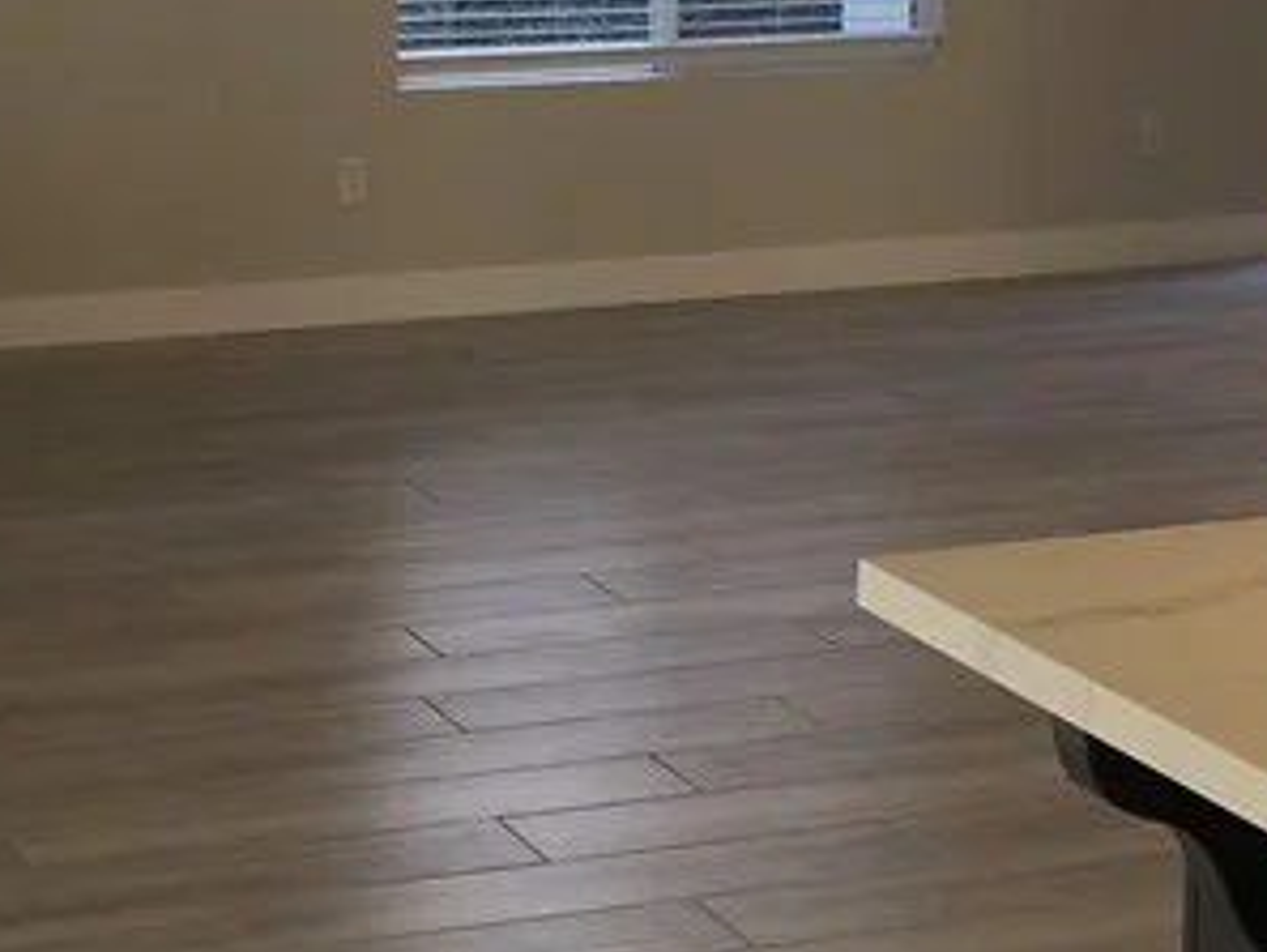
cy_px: 184
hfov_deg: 19.6
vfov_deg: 14.7
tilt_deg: -7.3
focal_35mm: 100
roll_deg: +0.3
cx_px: 508
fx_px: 3662
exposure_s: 1/60
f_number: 2.2
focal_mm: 4.15
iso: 25
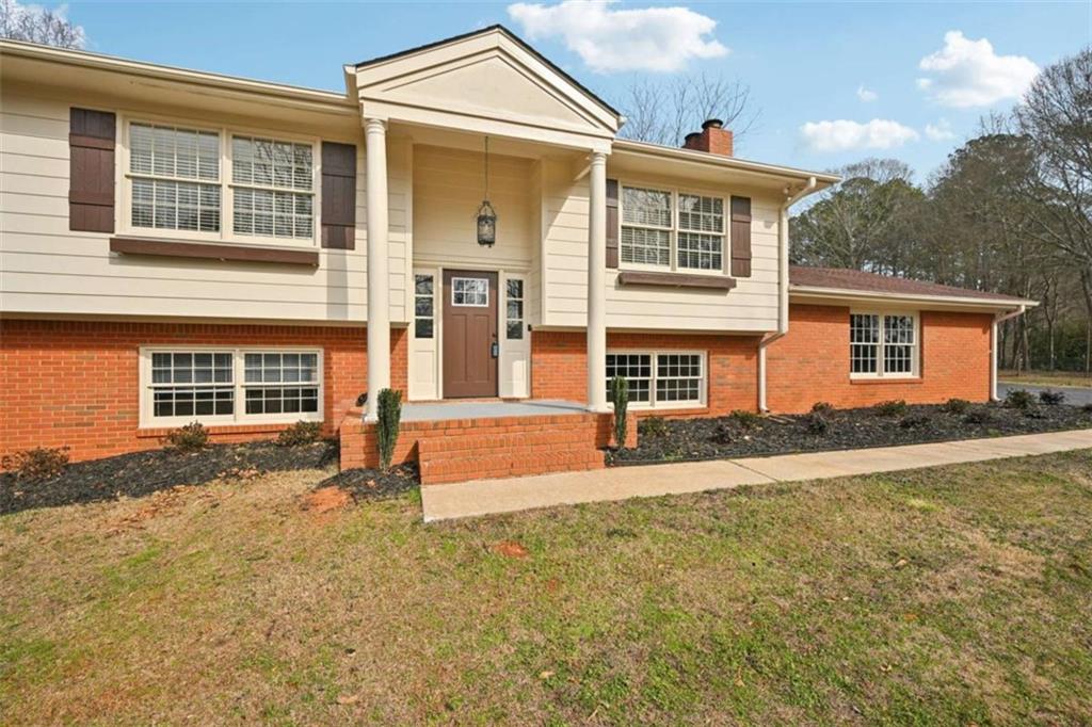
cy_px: 364
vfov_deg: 73.7
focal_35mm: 16
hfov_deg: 96.8
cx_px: 546
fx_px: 485
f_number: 8
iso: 100
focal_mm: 16
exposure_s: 1/320
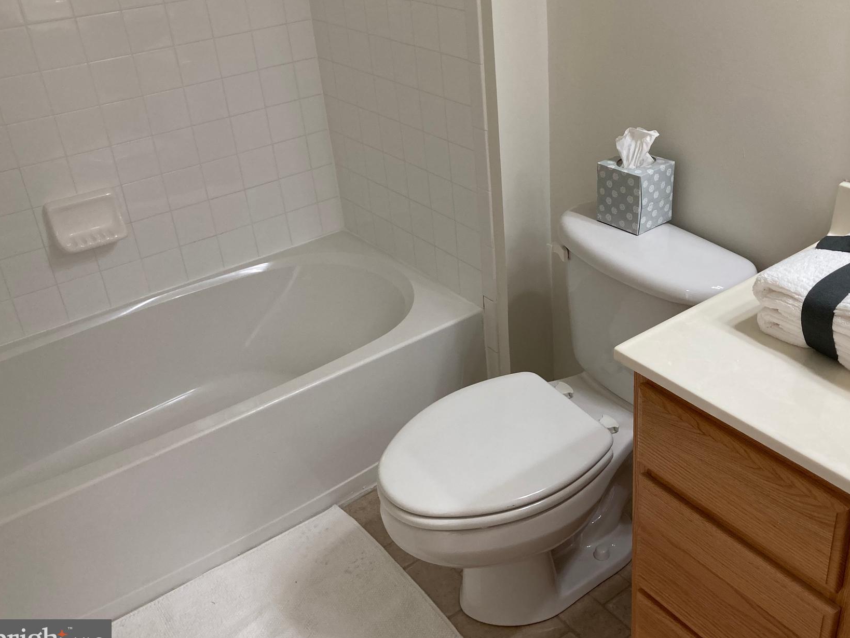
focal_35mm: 35
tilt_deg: -28.2
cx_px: 513
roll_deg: +3.1
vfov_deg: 40.6
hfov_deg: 52.2
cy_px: 263
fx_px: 860
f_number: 1.8
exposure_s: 1/121
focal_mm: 3.99
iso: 80
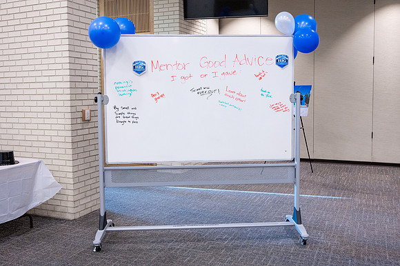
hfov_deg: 52.5
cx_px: 205
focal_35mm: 37
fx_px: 406
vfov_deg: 36.3
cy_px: 119
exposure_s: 1/200
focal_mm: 29
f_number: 4
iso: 1600
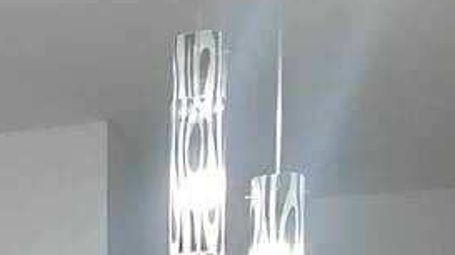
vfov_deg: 10.5
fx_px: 1109
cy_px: 690
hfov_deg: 22.2
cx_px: -10
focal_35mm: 92
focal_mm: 1.65
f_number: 2.2
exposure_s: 1/60
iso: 165
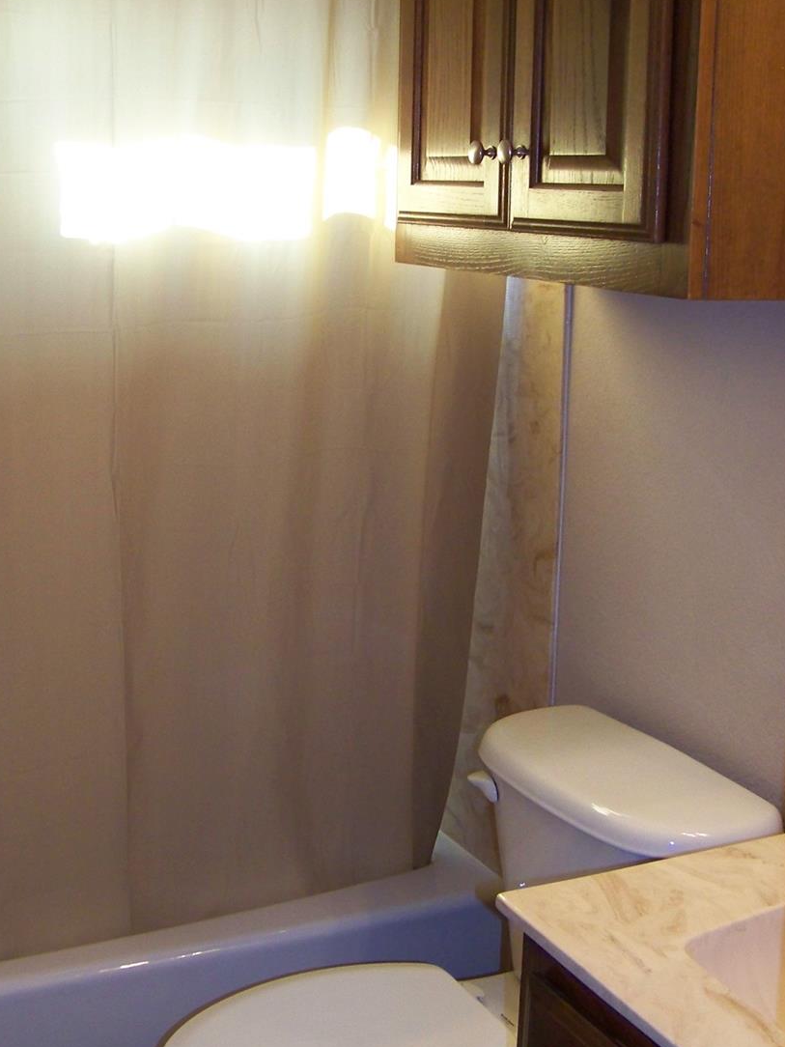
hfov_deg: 28.5
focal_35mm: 51
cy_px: 519
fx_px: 1542
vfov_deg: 37.5
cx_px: 328
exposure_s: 1/30
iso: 200
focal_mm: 5.85
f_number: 2.8
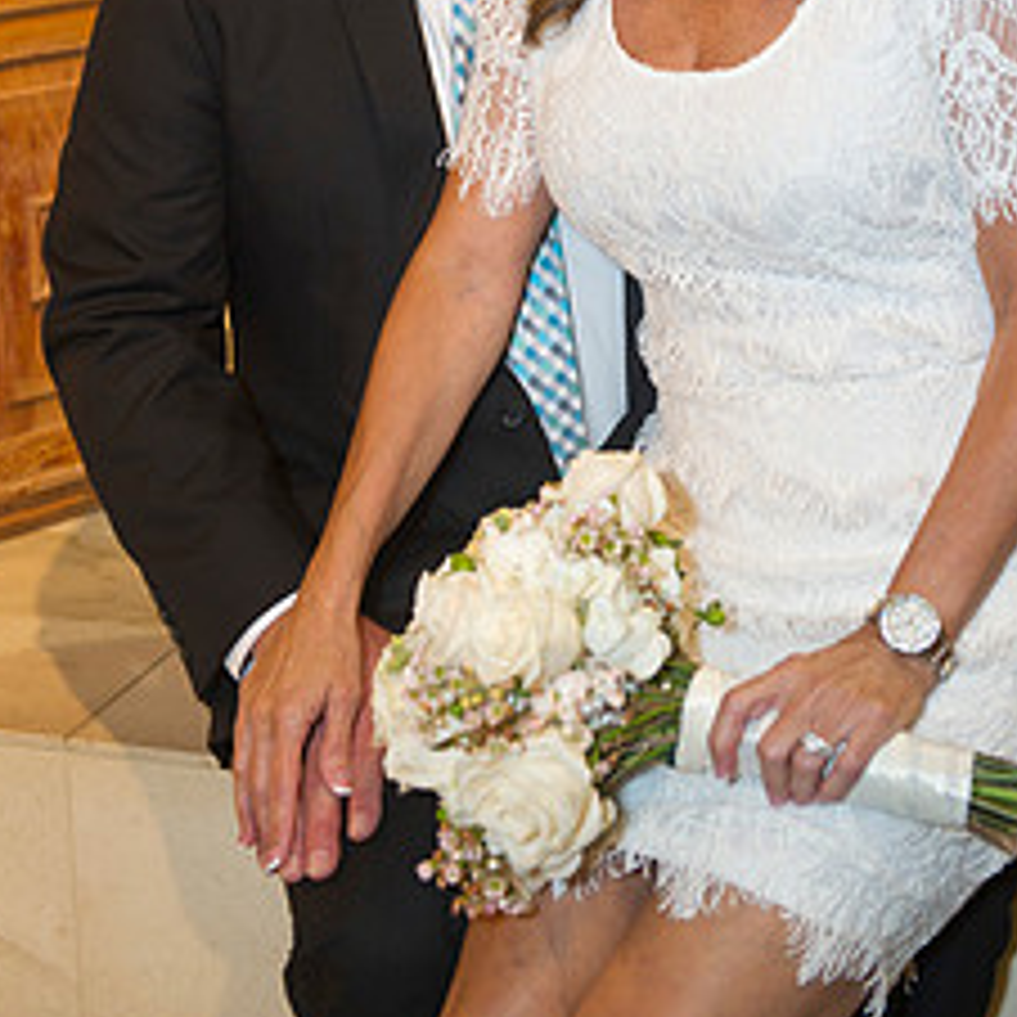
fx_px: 2925
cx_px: 605
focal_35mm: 88
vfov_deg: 19.3
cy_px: 81
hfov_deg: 19.7
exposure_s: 1/125
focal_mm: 52
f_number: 3.5
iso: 1250
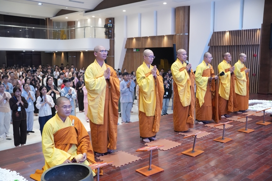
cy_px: 90
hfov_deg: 54.4
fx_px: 264
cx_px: 136
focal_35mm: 35
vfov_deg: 37.8
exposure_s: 1/250
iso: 6400
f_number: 4
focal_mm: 35
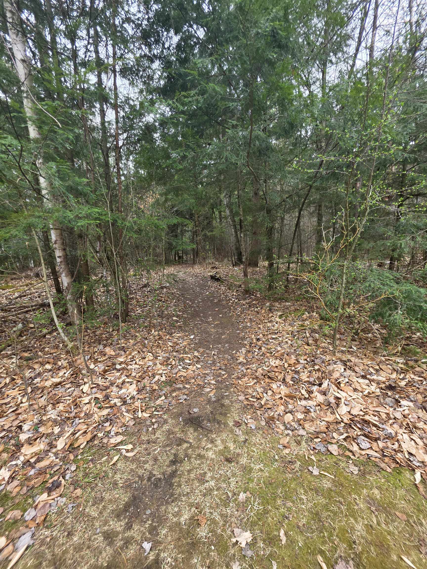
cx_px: 214
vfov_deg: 106.2
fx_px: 214
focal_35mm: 13
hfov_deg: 89.9
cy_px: 284
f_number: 1.9
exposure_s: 1/252
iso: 40
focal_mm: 2.2
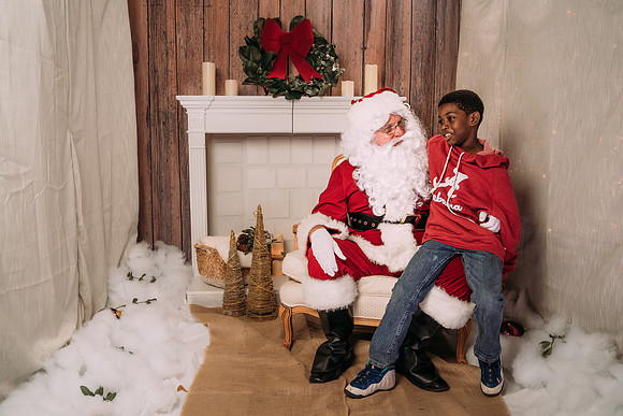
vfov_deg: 35.8
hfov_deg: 51.7
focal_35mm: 37
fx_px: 643
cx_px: 318
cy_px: 214
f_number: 5
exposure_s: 1/100
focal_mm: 35
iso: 100
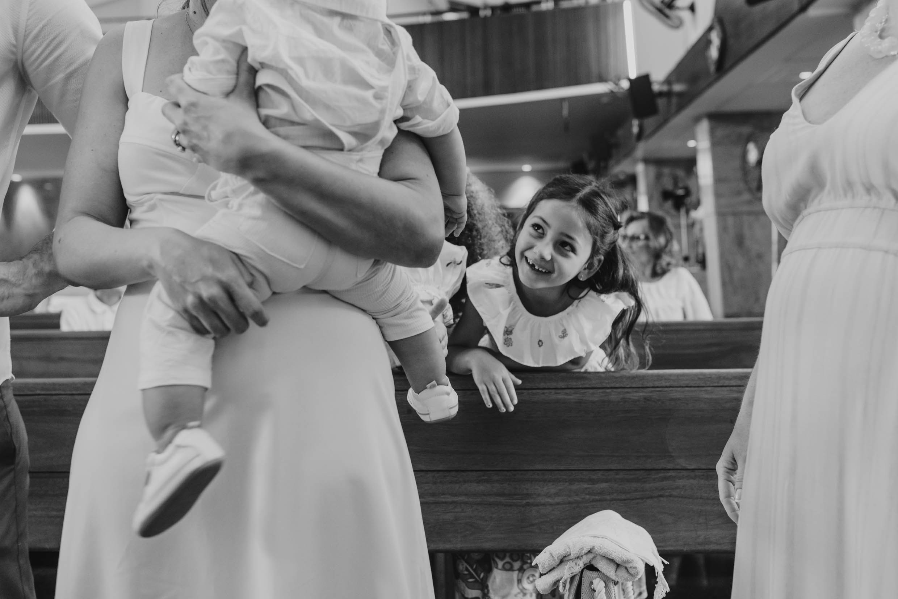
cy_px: 300
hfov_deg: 54.4
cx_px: 449
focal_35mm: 35
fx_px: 873
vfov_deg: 37.9
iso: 800
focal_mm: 35
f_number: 4
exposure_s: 1/180
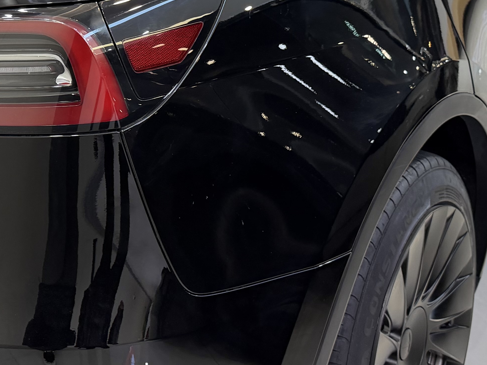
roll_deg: +3.5
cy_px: 71
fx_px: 985
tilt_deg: -17.5
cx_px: 92
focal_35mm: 70
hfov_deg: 27.2
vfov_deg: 20.8
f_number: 1.78
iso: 160
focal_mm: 6.76
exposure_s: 1/50
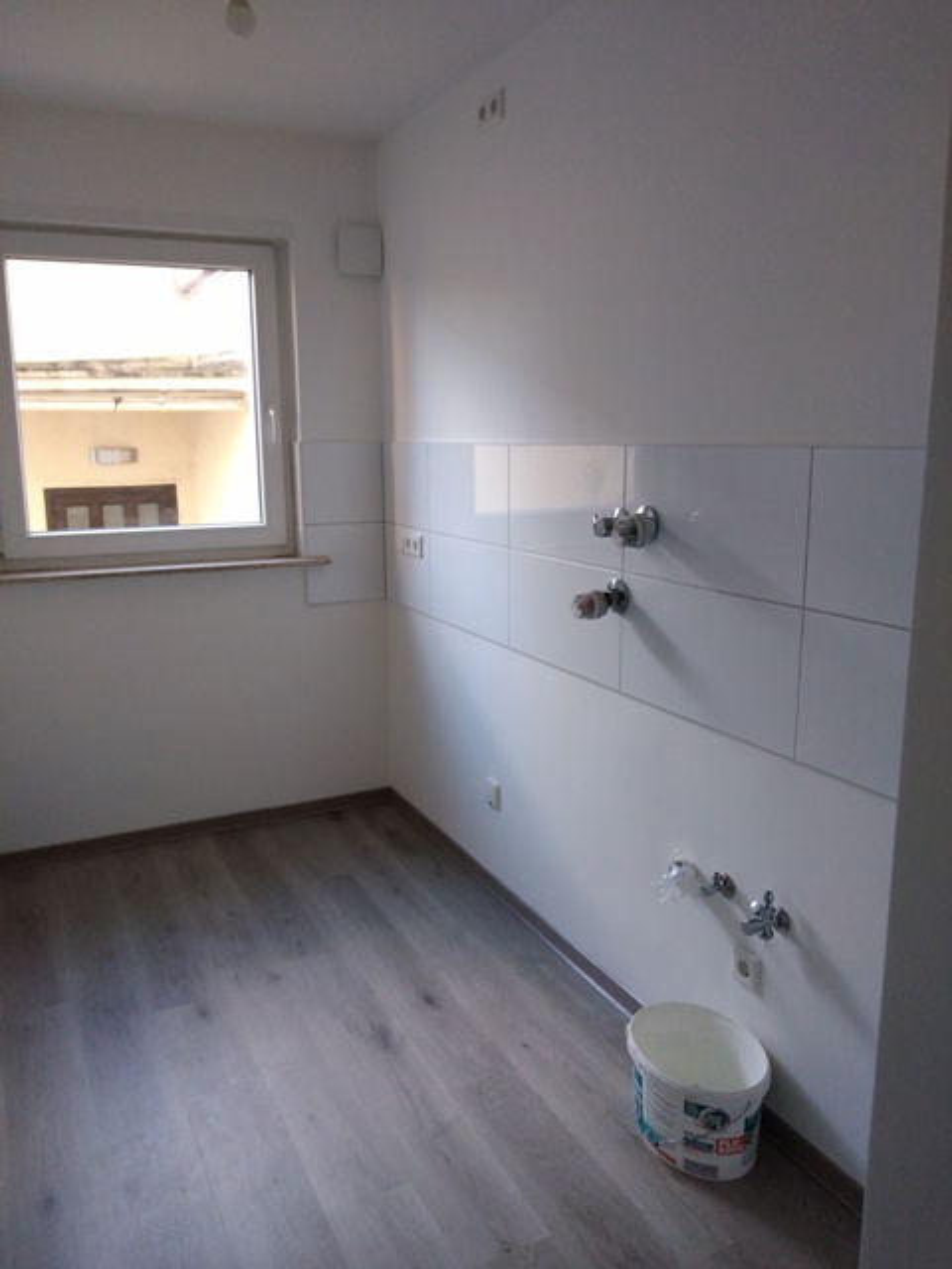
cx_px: 476
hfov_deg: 53.1
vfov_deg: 67.3
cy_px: 634
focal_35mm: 26
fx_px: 953
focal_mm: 3.6
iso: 191
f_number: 1.8
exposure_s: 1/25
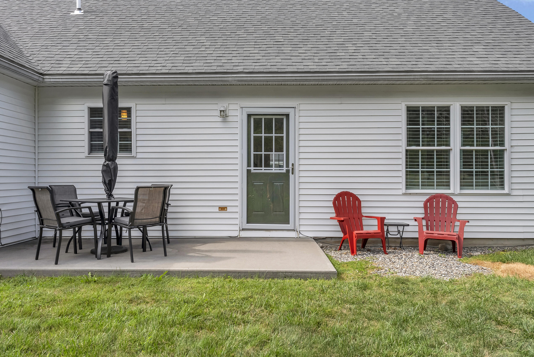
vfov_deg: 49.6
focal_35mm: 26
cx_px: 267
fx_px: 386
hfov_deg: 69.4
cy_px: 178
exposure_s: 1/100
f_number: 11
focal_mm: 26
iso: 320
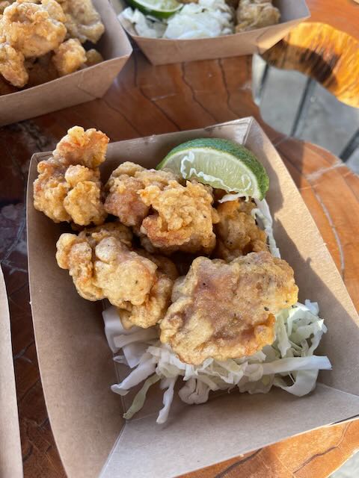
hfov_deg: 53.1
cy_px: 239
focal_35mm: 26
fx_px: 360
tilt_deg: -63.3
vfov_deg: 67.3
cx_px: 180
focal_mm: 5.1
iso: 50
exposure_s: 1/121
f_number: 1.6
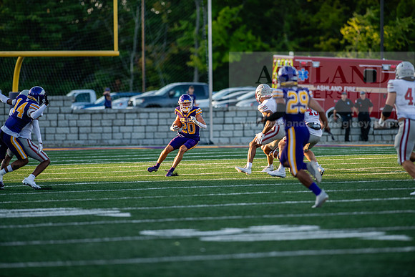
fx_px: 3459
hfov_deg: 6.9
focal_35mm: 300
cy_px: 138
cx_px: 208
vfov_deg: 4.6
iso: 400
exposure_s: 1/1250
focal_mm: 300
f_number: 3.5
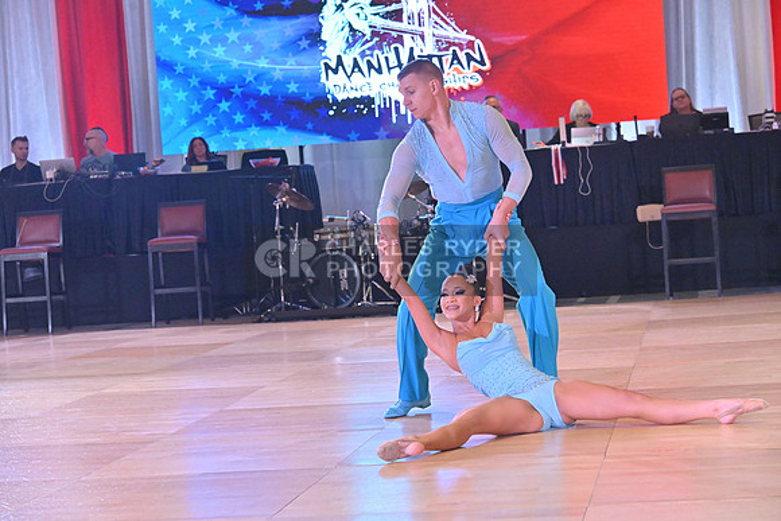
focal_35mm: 78
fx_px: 1692
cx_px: 390
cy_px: 260
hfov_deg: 26.0
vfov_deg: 17.5
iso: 6400
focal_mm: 78
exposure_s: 1/400
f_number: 6.3
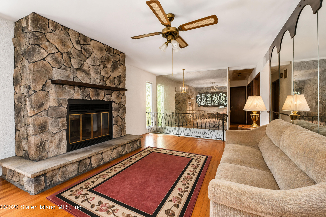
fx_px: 136
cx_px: 163
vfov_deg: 77.3
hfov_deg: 100.4
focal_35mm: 15
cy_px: 108
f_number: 7.1
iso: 2000
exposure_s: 1/60
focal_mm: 10
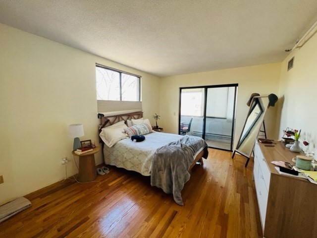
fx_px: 119
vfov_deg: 89.9
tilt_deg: -6.7
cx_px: 158
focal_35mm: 13
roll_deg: -0.5
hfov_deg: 106.2
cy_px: 119
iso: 100
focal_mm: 1.57
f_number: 1.8
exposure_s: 1/99
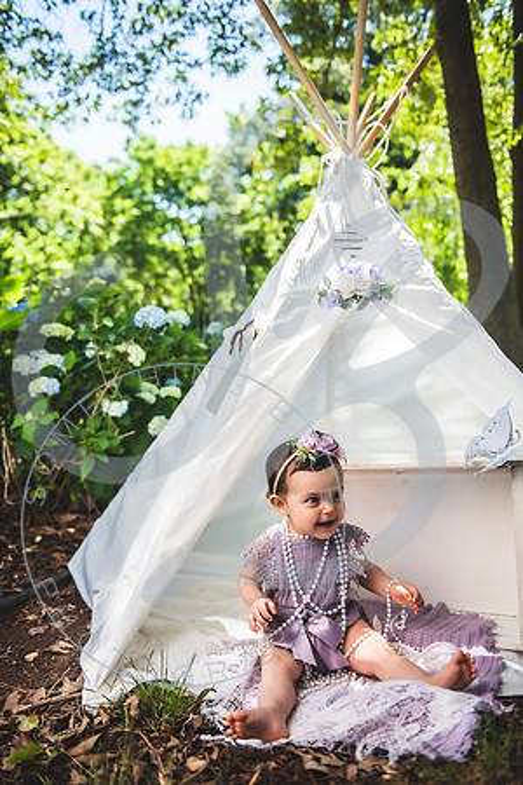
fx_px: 610
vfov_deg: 65.5
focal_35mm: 28
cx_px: 262
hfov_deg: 46.4
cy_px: 392
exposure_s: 1/400
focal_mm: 28
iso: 100
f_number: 2.8
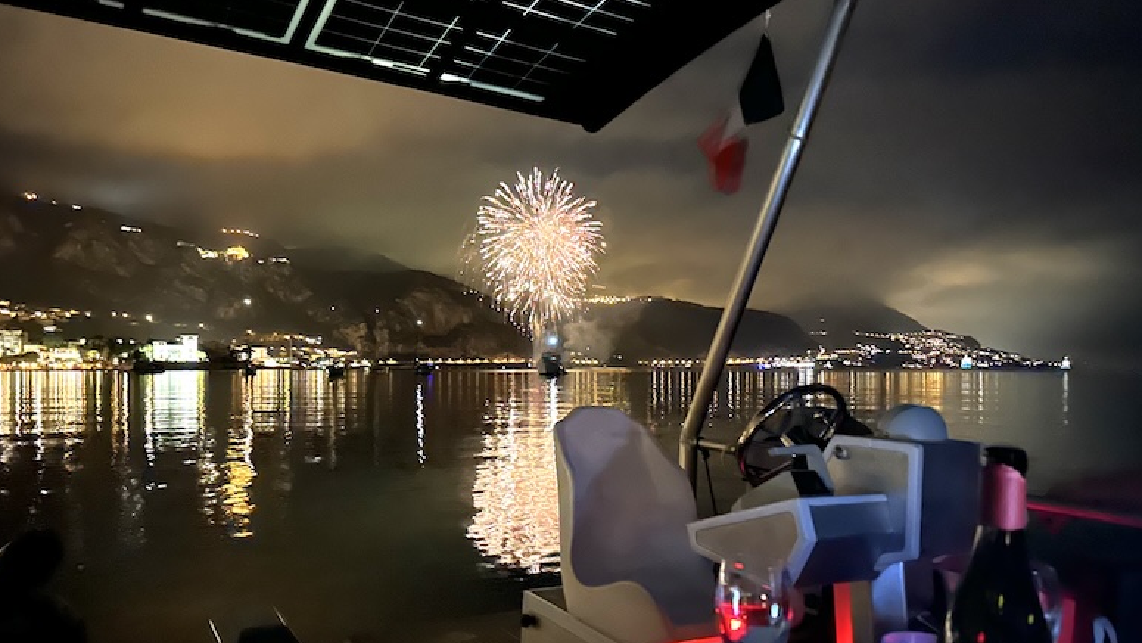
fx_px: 818
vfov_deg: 42.8
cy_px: 363
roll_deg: +0.3
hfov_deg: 69.8
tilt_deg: +0.9
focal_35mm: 27
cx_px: 556
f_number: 1.78
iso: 5000
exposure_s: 1/9
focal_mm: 6.86
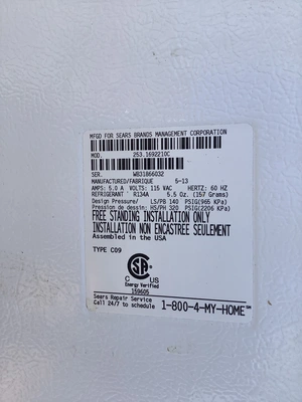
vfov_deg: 58.4
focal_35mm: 31
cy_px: 201
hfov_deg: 45.4
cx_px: 151
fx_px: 361
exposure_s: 1/886
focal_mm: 3.3
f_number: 2.4
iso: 25
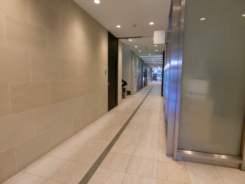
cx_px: 122
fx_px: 134
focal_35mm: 19
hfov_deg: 84.7
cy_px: 92
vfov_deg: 68.7
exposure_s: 1/400
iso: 1600
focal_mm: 4.06
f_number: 2.7
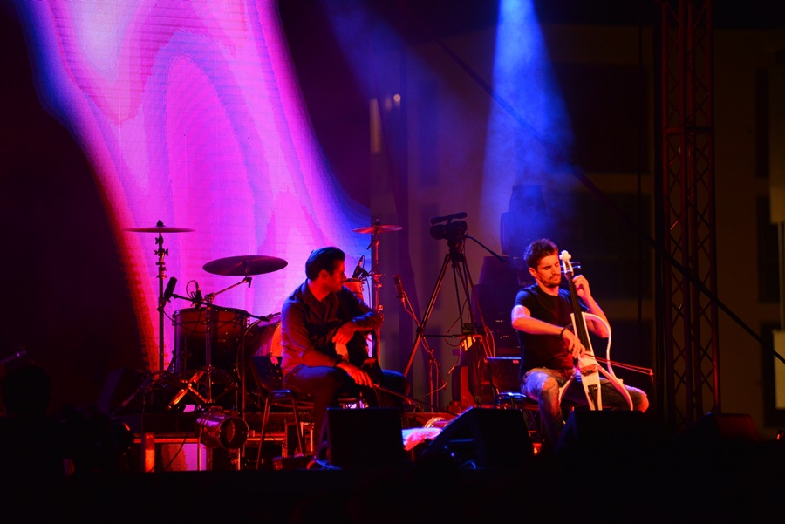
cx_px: 392
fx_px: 4363
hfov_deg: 10.3
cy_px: 262
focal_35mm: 200
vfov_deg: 6.9
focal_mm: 200
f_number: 3.5
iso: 2000
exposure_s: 1/200
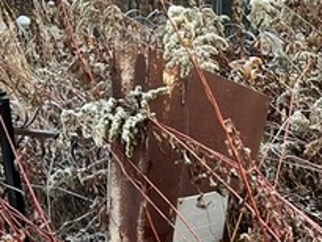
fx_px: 1210
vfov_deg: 11.3
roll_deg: -1.5
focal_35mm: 130
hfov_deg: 14.2
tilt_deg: -18.0
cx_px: 479
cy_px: 234
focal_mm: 5.7
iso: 50
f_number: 1.5
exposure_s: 1/345
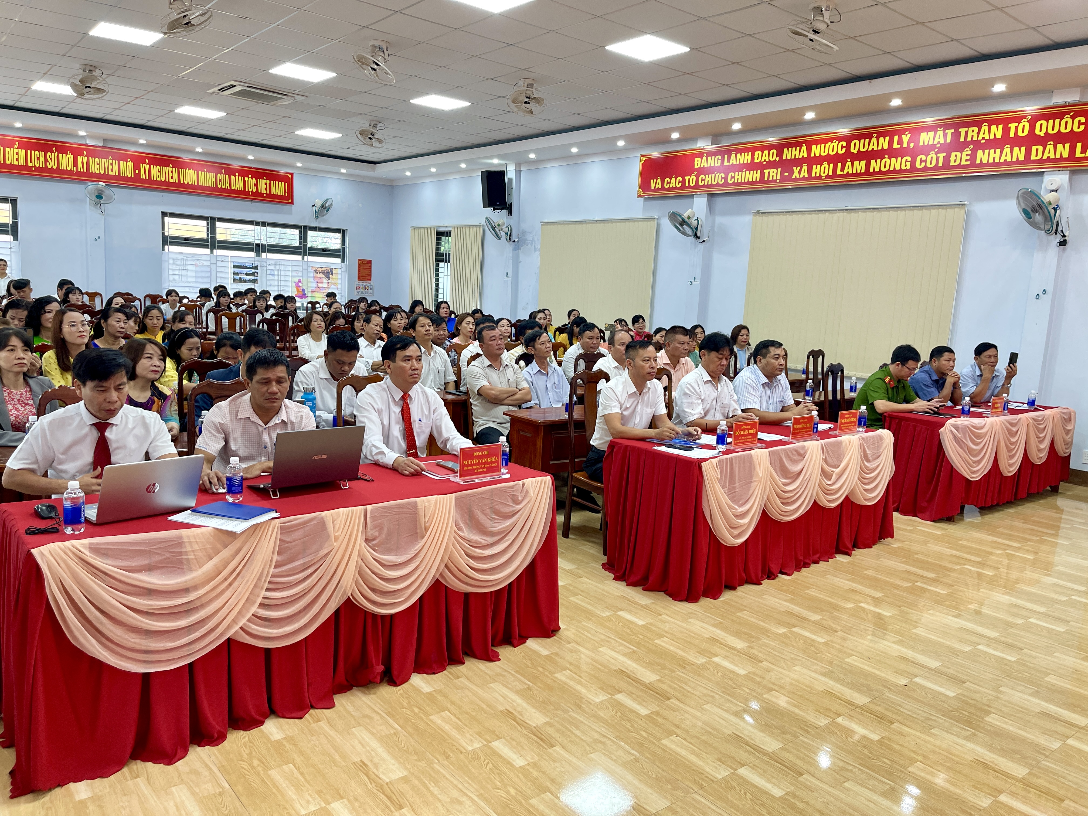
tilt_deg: -7.9
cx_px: 544
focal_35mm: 25
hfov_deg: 69.4
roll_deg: -2.9
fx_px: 786
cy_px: 408
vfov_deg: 54.9
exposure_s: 1/120
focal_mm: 5.1
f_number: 1.6
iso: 125
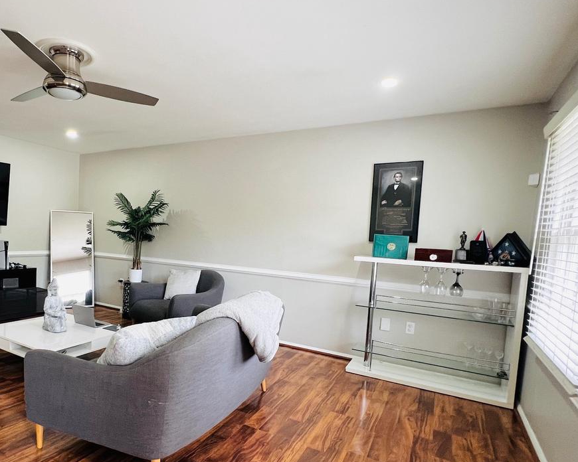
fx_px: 359
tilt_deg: -5.7
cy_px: 265
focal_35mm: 21
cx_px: 169
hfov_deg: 73.9
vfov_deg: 65.2
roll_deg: -3.0
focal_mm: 1.57
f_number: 1.8
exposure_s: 1/60
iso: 200
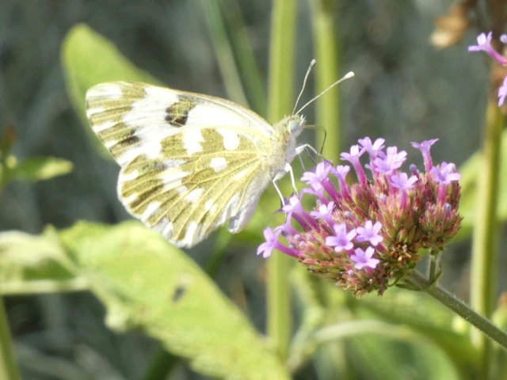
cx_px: 254
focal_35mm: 372
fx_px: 5448
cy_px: 190
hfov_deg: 5.3
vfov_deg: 4.0
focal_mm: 66.7
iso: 160
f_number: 7.1
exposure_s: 1/80
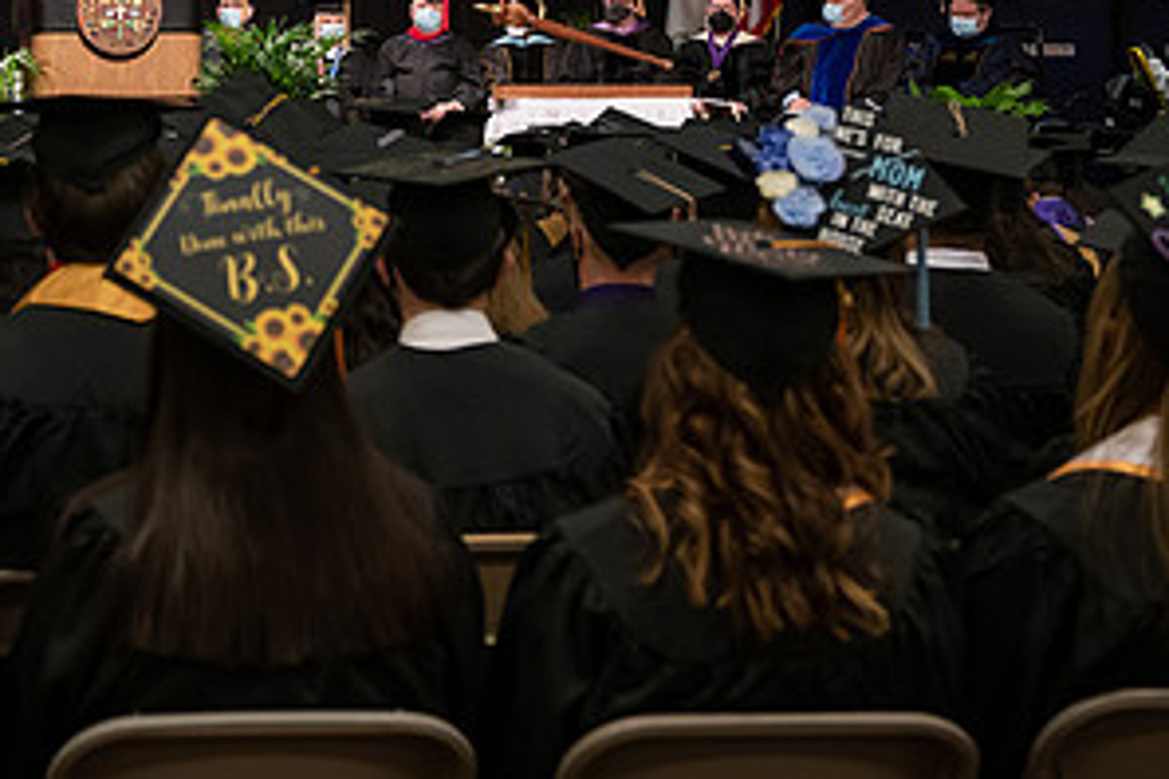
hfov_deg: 22.5
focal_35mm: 88
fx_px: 2857
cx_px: 110
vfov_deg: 15.3
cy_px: 22
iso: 1000
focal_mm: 45
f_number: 4
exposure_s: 1/200
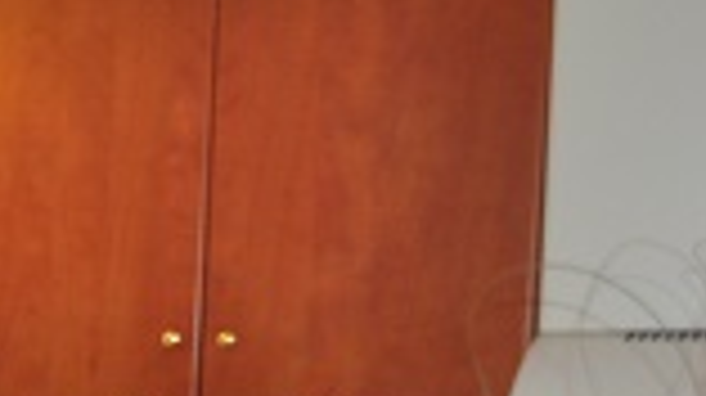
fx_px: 1889
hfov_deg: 17.9
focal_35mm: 101
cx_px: -472
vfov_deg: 11.4
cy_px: 610
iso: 800
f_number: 3.5
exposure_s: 1/60
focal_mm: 18
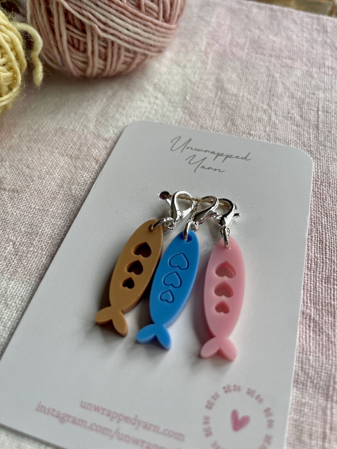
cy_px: 224
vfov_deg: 67.3
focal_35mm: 26
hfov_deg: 53.1
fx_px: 337
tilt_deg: -54.7
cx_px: 168
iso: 40
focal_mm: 4.2
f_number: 1.6
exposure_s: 1/252
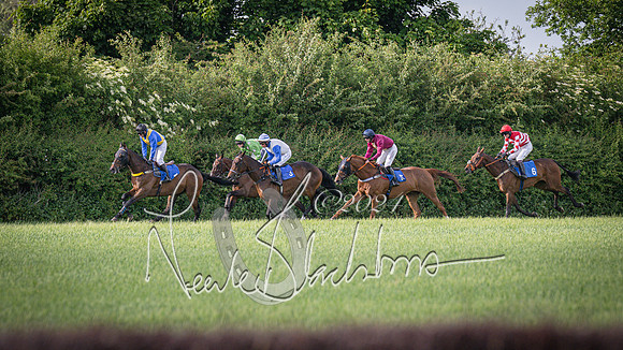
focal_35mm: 418
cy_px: 193
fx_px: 6905
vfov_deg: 2.9
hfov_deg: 5.2
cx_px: 225
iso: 400
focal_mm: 200
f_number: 4
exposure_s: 1/2000
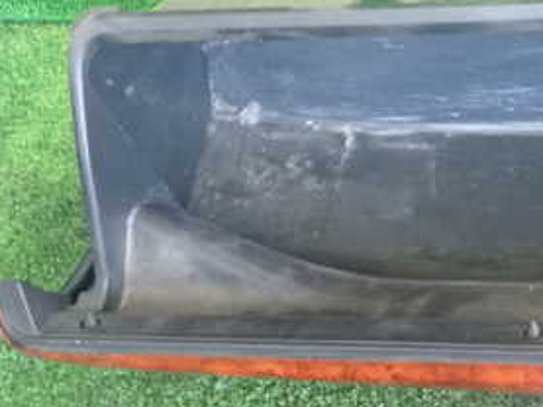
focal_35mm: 65
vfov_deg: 22.6
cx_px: 506
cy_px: 170
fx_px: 1020
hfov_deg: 28.5
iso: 1250
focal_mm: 5.4
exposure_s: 1/80
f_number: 2.3
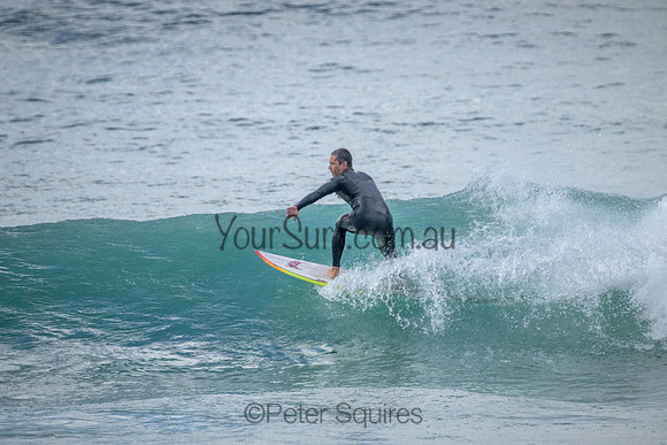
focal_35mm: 800
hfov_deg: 2.6
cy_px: 222
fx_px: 14825
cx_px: 334
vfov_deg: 1.7
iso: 5000
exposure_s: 1/1000
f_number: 11
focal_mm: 800
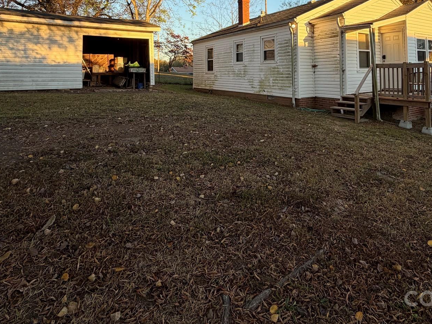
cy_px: 63
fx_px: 287
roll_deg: +1.0
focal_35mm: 23
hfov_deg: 73.6
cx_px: 246
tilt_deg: +1.6
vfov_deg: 54.6
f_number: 2.2
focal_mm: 2.22
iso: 50
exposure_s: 1/294
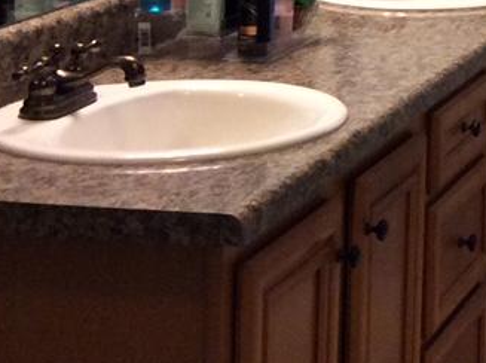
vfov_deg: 11.0
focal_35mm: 127
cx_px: 755
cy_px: -234
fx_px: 1780
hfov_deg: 14.4
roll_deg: -1.6
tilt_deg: -2.0
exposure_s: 1/24
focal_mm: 3.3
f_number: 2.4
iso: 80
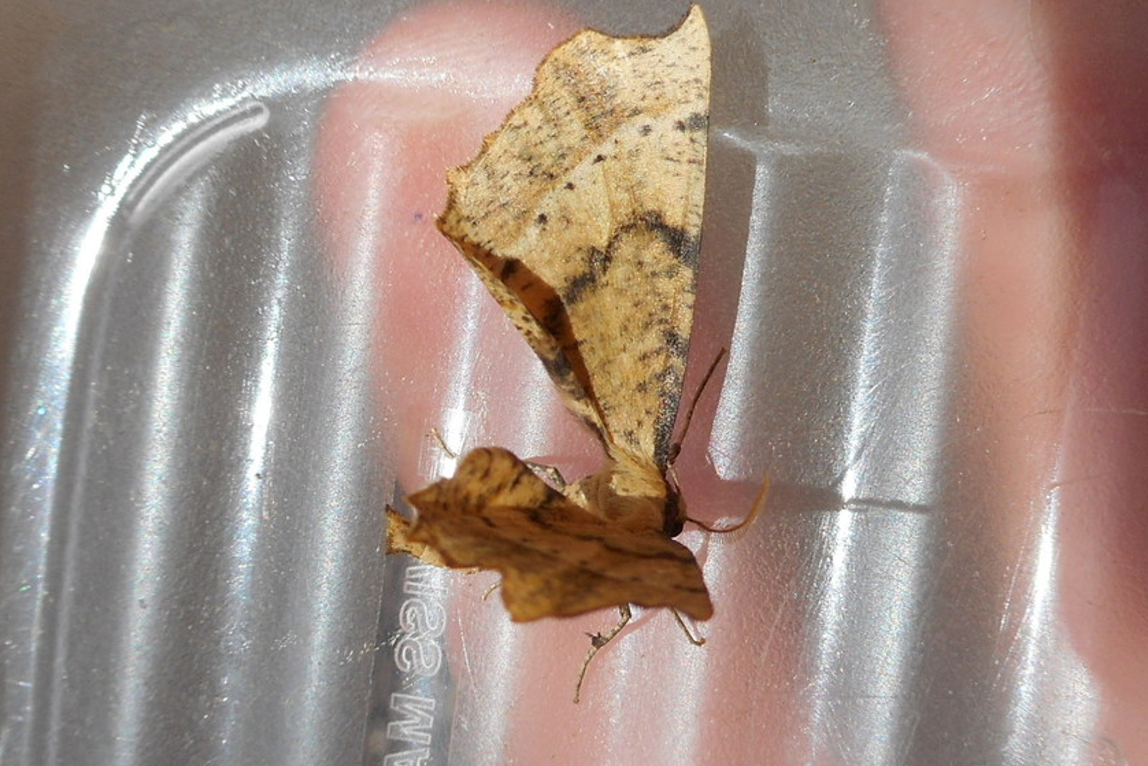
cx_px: 577
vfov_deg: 36.9
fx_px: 1148
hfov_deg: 53.1
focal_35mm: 36
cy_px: 349
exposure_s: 1/1250
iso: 80
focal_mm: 6
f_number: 4.2
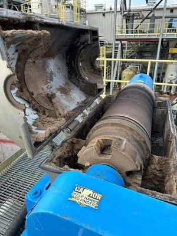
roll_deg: -0.9
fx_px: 164
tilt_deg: -20.2
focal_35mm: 24
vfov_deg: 71.6
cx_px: 88
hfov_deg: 56.8
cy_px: 118
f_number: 1.78
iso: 80
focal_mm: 6.86
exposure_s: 1/1198
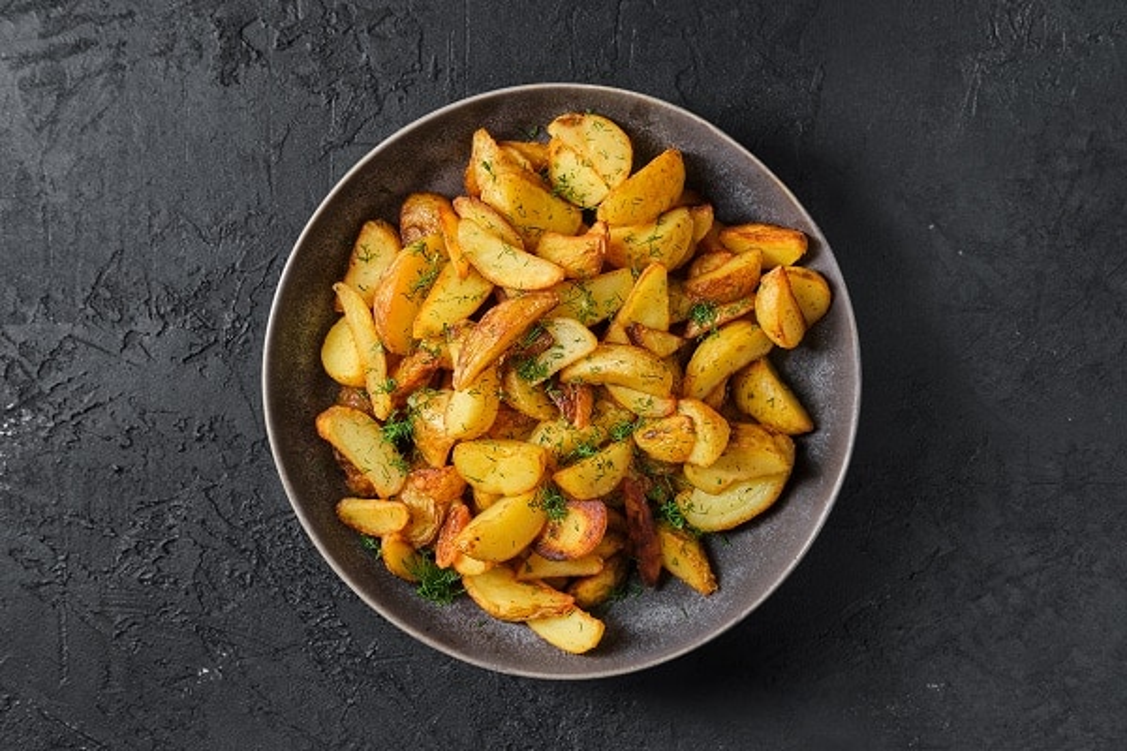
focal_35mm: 53
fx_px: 1659
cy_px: 376
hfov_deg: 37.5
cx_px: 564
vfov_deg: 25.5
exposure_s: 1/200
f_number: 5.6
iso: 160
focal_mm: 35
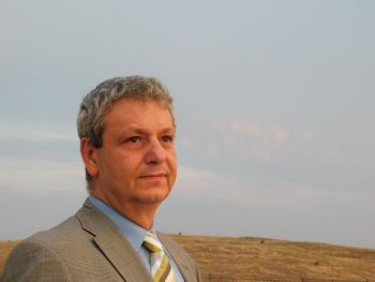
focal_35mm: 80
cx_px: 188
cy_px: 141
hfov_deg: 24.4
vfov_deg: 18.5
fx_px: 867
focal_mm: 14.2
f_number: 4.4
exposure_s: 1/40
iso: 125
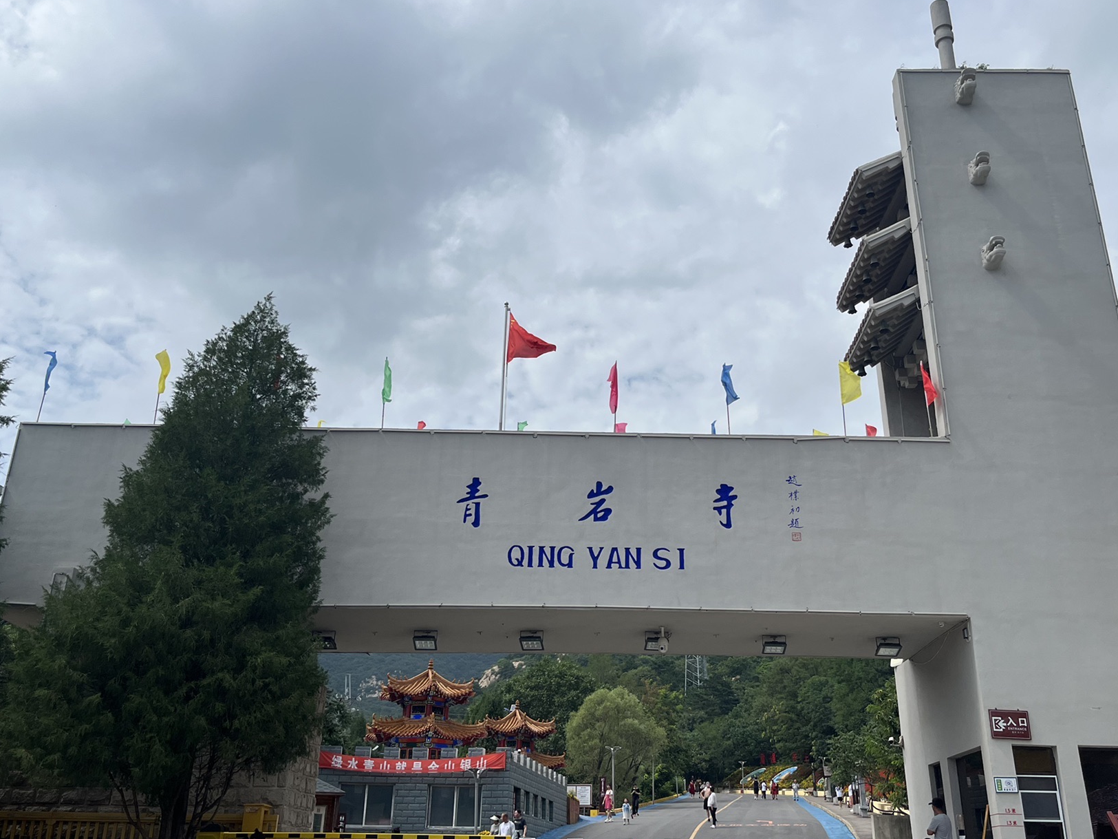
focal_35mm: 32
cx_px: 588
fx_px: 1034
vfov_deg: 44.2
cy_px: 418
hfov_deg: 56.8
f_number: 1.6
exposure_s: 1/6897
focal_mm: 5.1
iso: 50
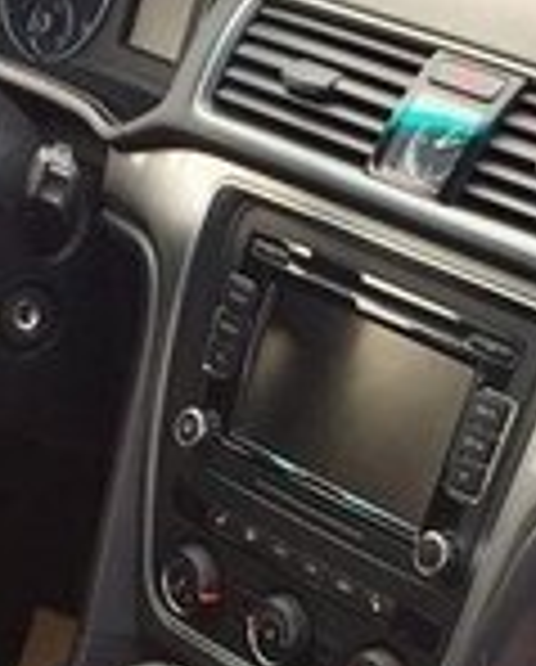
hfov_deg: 12.3
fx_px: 2491
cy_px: 911
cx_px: 248
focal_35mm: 126
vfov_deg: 14.5
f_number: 2.2
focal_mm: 4.15
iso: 25
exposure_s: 1/120
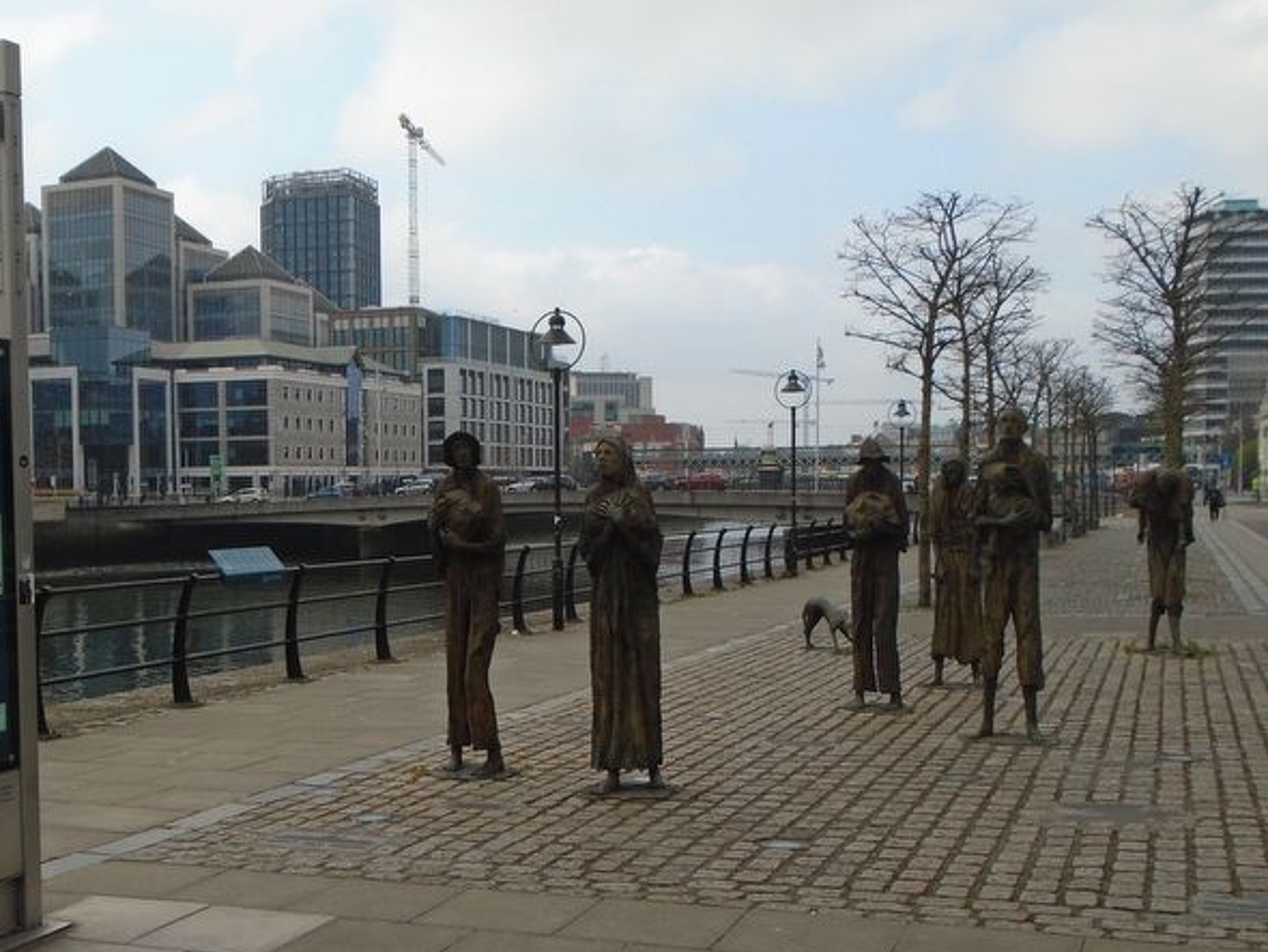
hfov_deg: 44.2
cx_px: 432
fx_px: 1539
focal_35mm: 42
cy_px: 557
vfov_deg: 34.3
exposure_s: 1/800
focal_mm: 5.5
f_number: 3.5
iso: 100
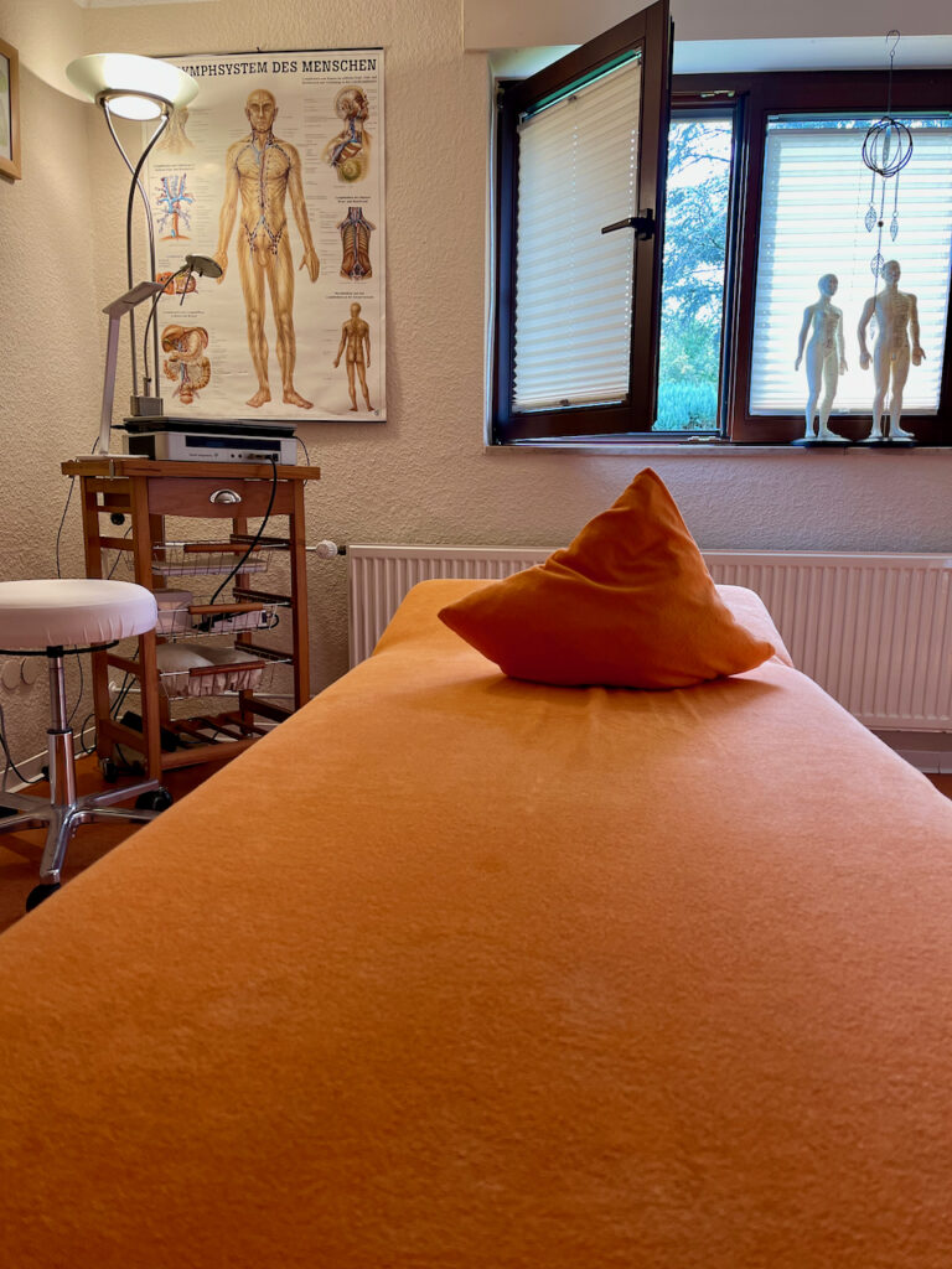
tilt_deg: -9.6
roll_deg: -0.3
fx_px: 953
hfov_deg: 53.1
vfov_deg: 67.3
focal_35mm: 26
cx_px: 476
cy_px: 634
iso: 125
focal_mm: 5.1
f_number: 1.6
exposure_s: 1/100
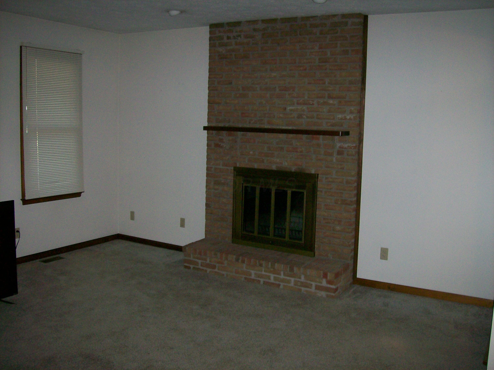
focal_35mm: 36
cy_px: 185
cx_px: 247
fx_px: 513
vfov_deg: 39.6
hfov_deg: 51.4
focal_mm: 6
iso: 140
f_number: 2.7
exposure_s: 1/64
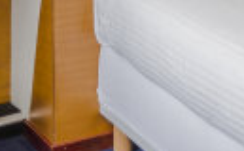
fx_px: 969
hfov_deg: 13.2
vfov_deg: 8.1
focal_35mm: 146
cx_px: 414
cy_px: -233
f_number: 10
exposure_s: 1/1.67
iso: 125
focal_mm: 18
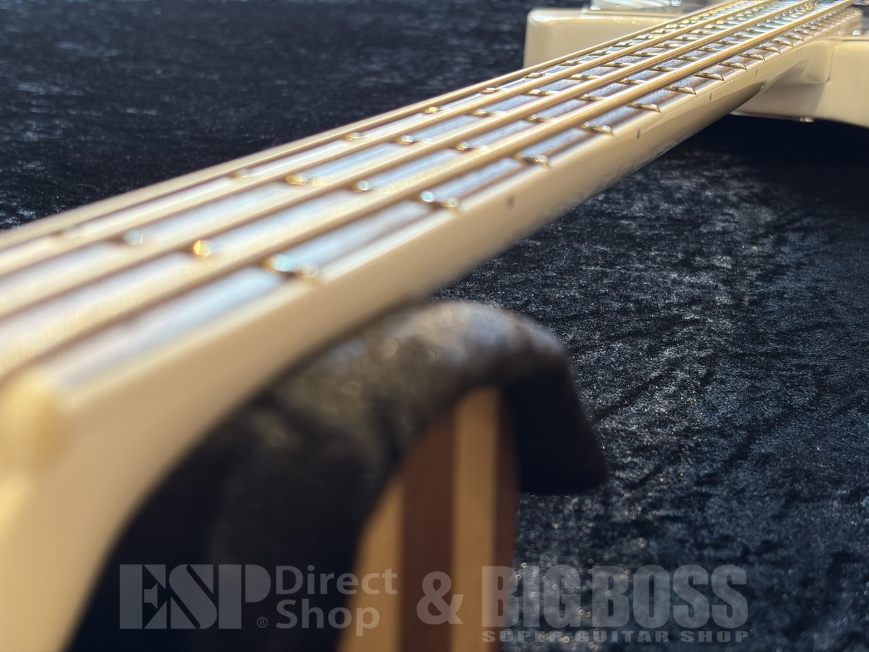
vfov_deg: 28.0
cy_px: 326
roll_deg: +0.1
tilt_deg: -19.2
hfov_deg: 36.8
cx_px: 434
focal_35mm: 52
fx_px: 1305
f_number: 1.6
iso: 125
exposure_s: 1/60
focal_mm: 5.96
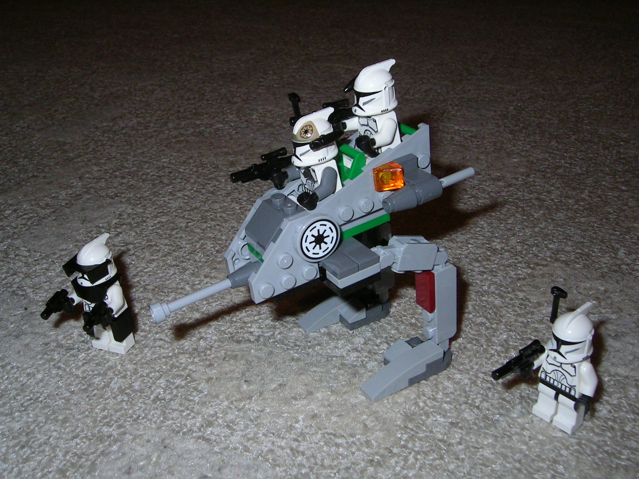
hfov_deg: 51.4
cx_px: 320
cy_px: 240
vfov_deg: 39.7
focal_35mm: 36
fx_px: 665
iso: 100
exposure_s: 1/30
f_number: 4.8
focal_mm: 5.6
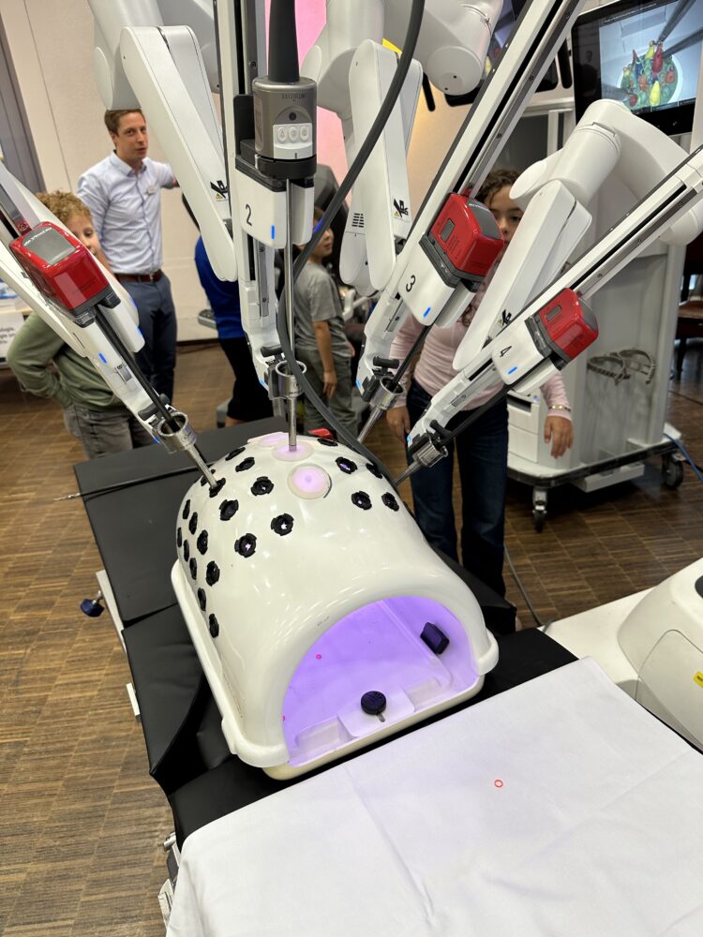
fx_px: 650
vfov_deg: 71.6
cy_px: 468
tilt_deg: -24.7
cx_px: 352
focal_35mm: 24
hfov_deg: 56.8
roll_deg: +5.2
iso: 100
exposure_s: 1/100
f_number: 1.78
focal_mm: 6.86
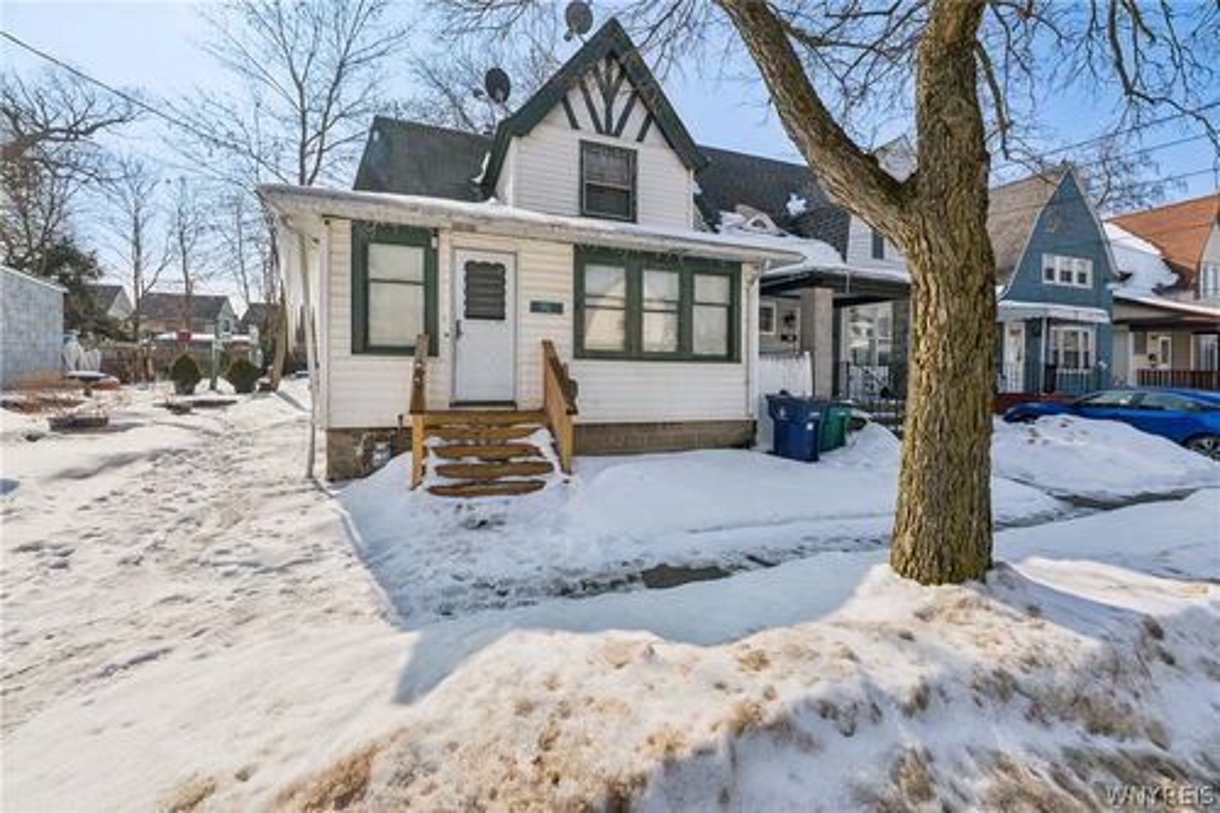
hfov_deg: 104.3
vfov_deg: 81.2
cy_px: 406
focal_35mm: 14
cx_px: 610
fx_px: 474
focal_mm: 14
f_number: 8
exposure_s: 1/320
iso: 100
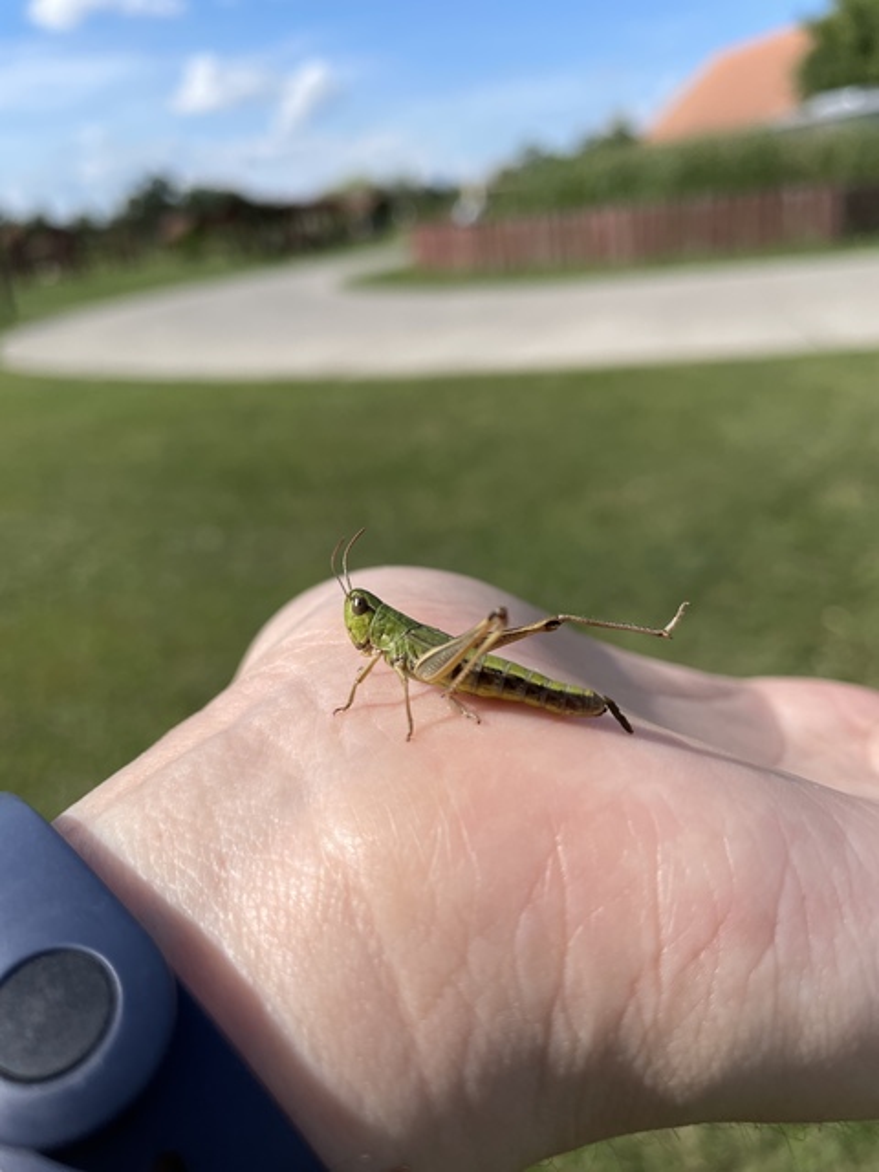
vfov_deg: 67.3
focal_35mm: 26
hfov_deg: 53.1
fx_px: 880
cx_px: 440
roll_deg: +7.2
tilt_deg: -20.1
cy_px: 586
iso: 32
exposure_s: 1/3861
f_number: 1.6
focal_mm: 4.2
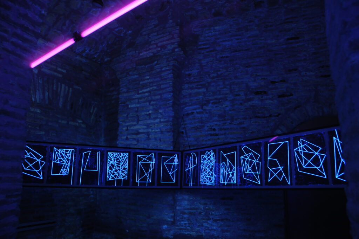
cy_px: 120
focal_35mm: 27
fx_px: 269
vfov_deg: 47.8
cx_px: 180
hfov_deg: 67.4
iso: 800
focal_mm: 18
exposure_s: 1
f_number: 4
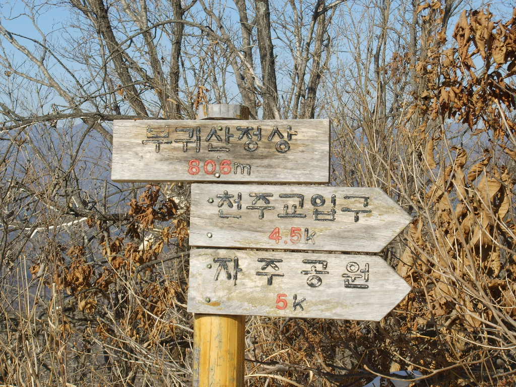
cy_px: 194
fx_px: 1043
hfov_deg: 27.8
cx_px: 258
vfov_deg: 21.0
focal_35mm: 70
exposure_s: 1/350
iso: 50
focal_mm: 11.8
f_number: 7.2
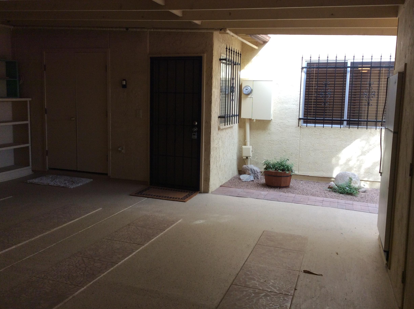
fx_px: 406
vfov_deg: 41.7
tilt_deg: -7.4
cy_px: 145
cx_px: 200
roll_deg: +1.6
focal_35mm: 34
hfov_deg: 54.0
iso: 64
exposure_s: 1/120
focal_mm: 3.3
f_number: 2.4
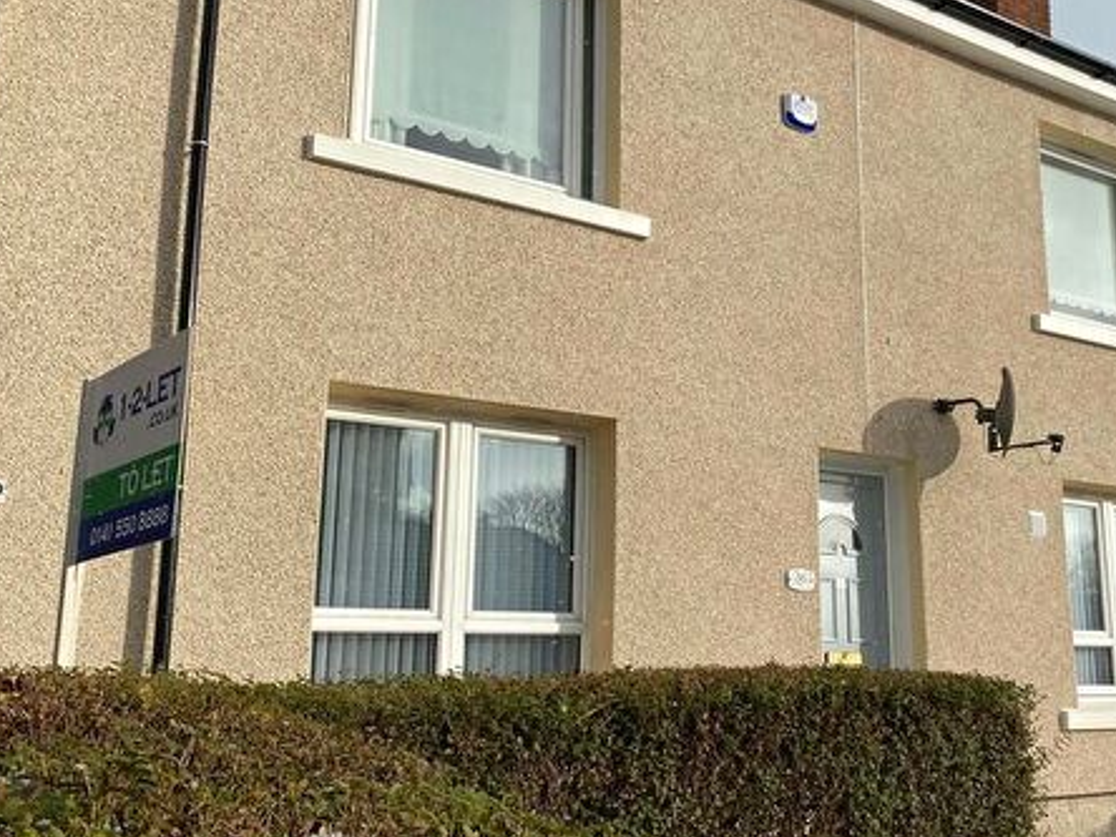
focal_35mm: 41
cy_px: 406
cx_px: 807
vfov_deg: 35.1
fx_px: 1322
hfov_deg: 44.6
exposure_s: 1/2315
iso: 32
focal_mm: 4.25
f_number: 1.8
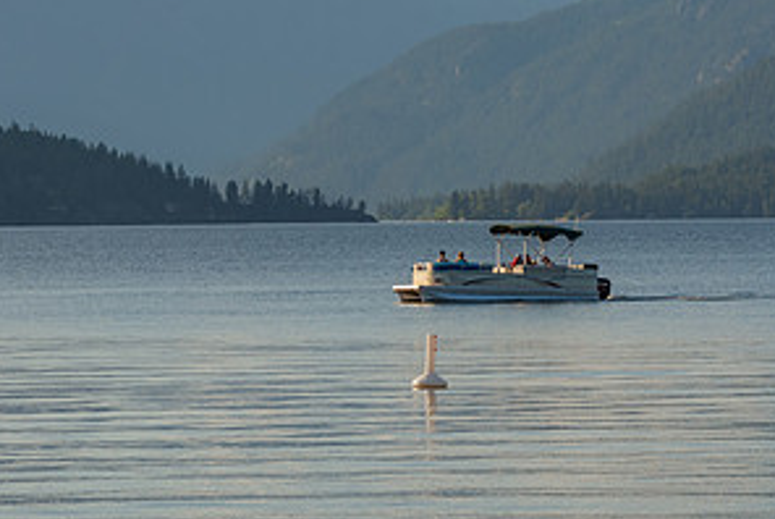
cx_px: 512
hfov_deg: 7.3
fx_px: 6077
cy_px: 431
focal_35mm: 282
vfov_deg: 4.9
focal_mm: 122
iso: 200
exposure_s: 1/250
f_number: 13
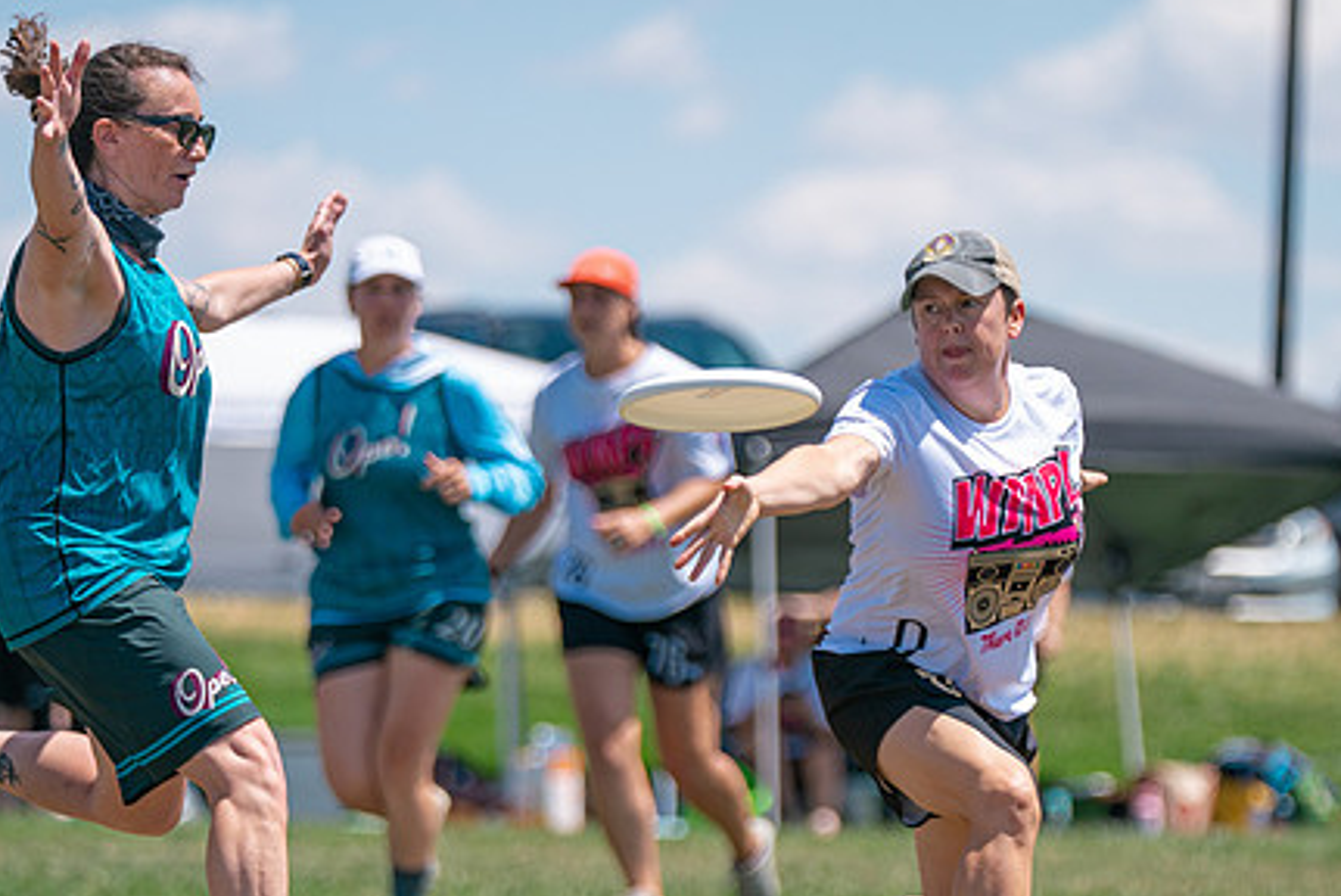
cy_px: 700
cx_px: 821
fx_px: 10884
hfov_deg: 7.0
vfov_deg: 4.7
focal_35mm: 292
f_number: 2.8
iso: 200
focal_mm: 162
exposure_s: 1/3200
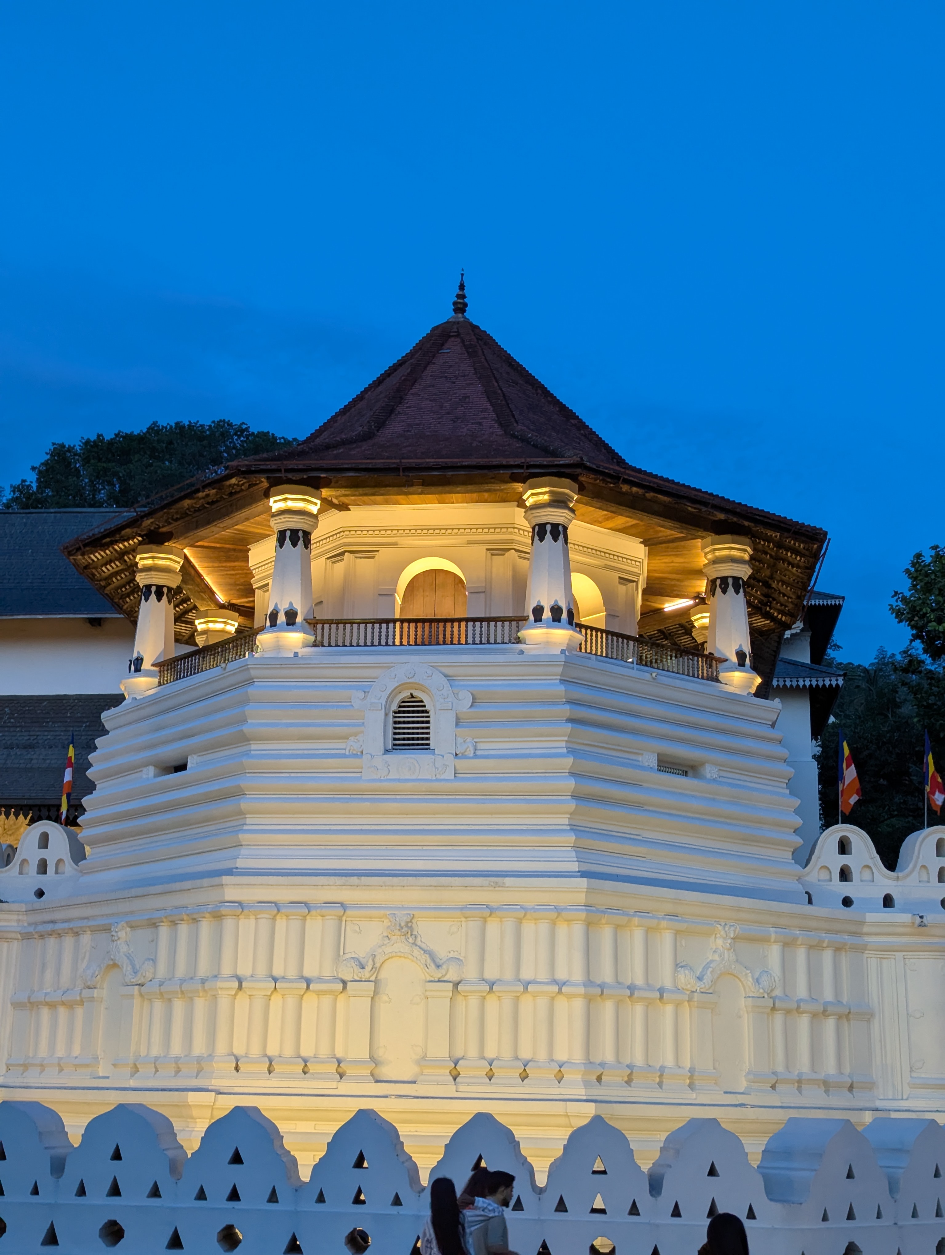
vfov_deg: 39.6
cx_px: 472
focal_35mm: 48
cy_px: 628
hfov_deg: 30.3
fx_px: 1743
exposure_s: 1/50
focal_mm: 6.81
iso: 128
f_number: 1.85
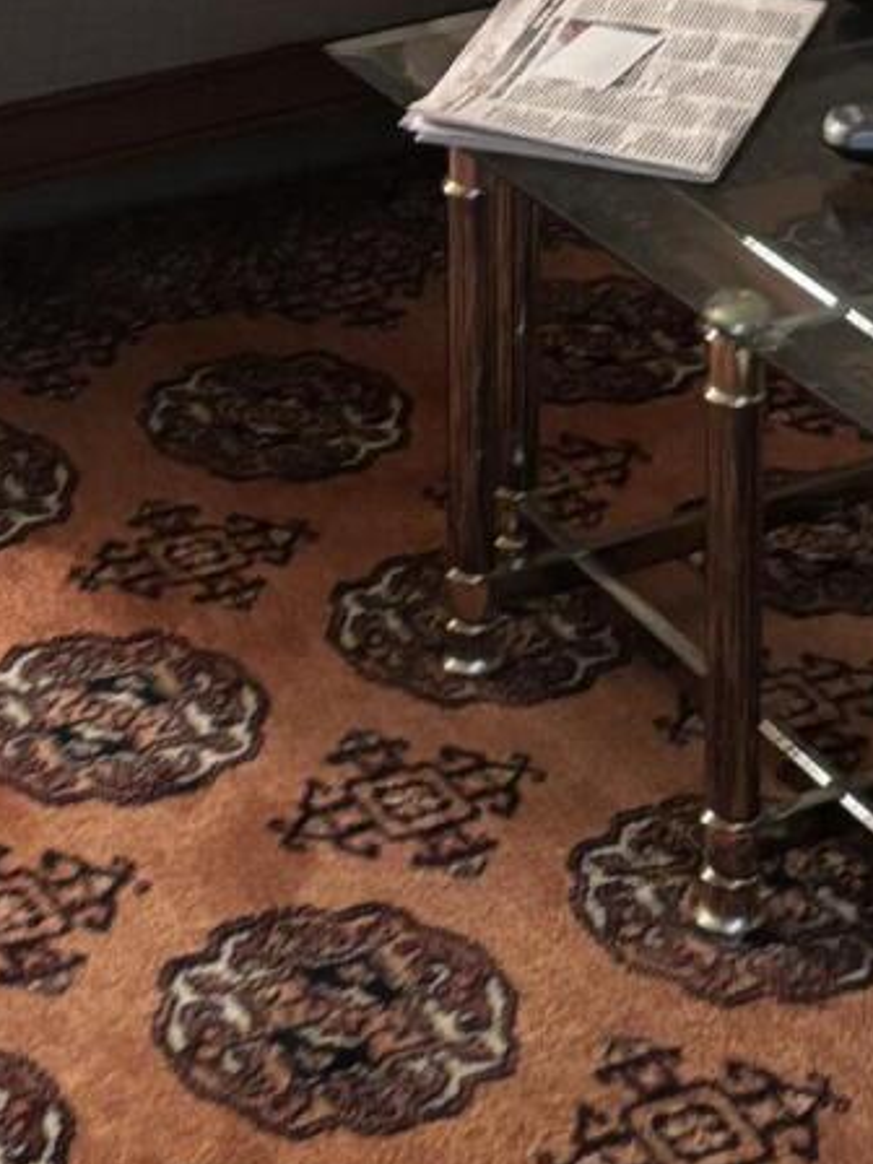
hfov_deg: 12.8
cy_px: -964
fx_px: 3901
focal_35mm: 116
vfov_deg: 14.7
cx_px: 398
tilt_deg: -8.7
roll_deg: +0.7
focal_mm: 5.96
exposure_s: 1/40
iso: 500
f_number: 1.6
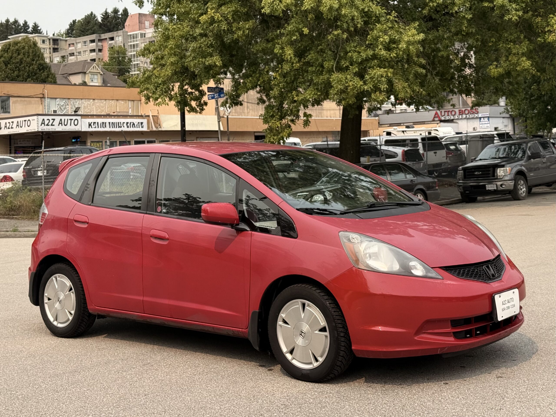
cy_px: 208
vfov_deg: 30.3
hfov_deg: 39.7
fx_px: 771
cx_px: 278
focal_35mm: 48
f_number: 1.78
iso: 100
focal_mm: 6.76
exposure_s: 1/2762
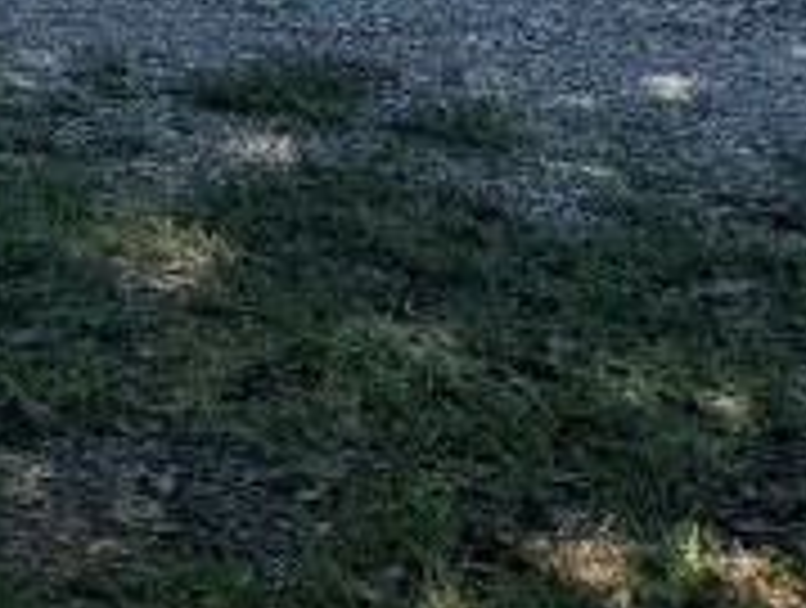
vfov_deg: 9.9
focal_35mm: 137
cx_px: -1031
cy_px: -680
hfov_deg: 12.0
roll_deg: -0.4
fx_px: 3196
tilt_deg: -4.0
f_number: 1.78
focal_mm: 6.76
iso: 80
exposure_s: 1/2703
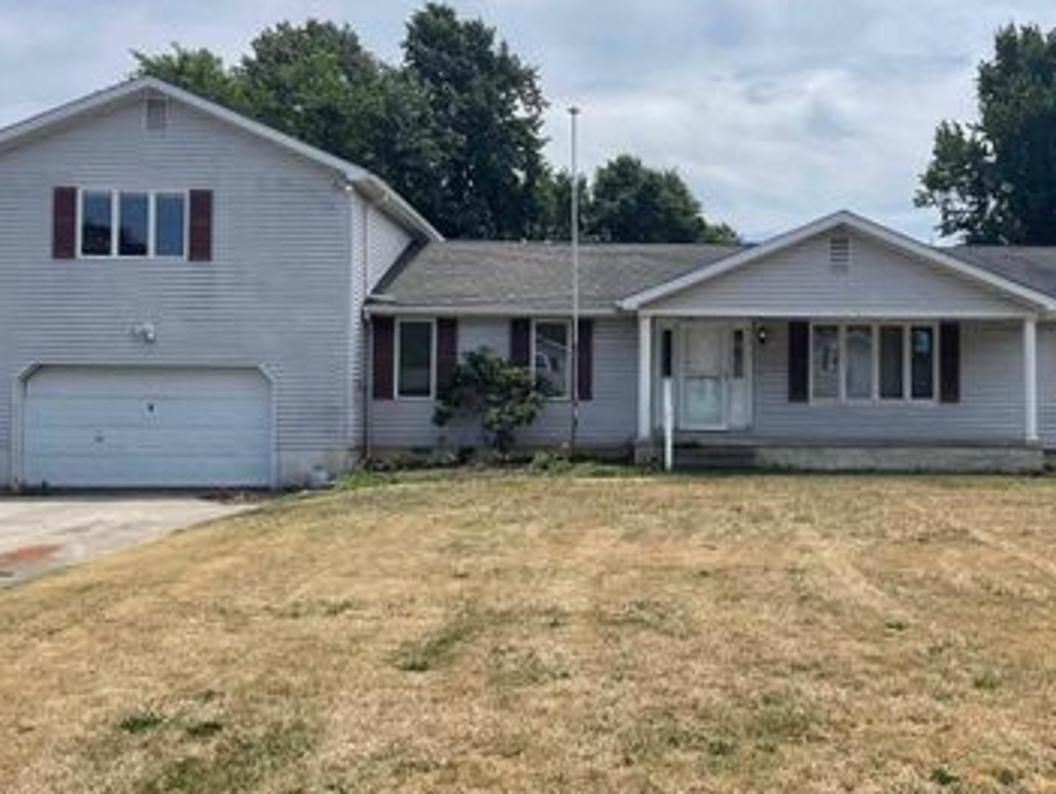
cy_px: 392
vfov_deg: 38.7
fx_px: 1130
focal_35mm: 37
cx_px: 674
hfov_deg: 49.5
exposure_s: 1/5291
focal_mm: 4.2
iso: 32
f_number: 1.6
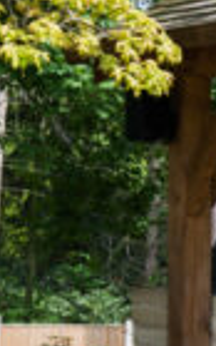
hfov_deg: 9.1
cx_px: 606
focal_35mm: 122
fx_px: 1148
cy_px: 224
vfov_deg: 17.1
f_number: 9
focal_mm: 16
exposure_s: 1/50
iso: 100
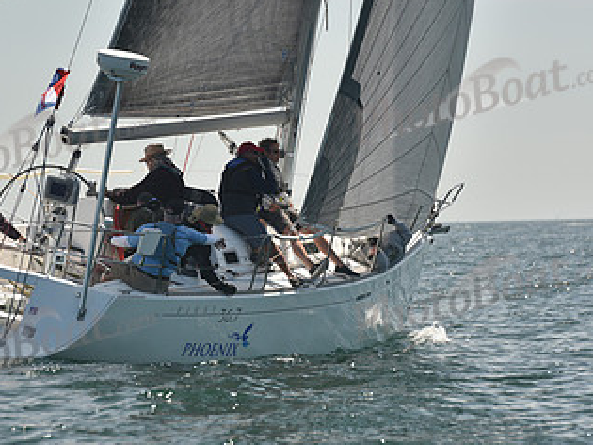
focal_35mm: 354
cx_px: 256
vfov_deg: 4.2
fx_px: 6062
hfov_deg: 5.6
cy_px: 222
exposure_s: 1/640
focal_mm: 200
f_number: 6.3
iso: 250
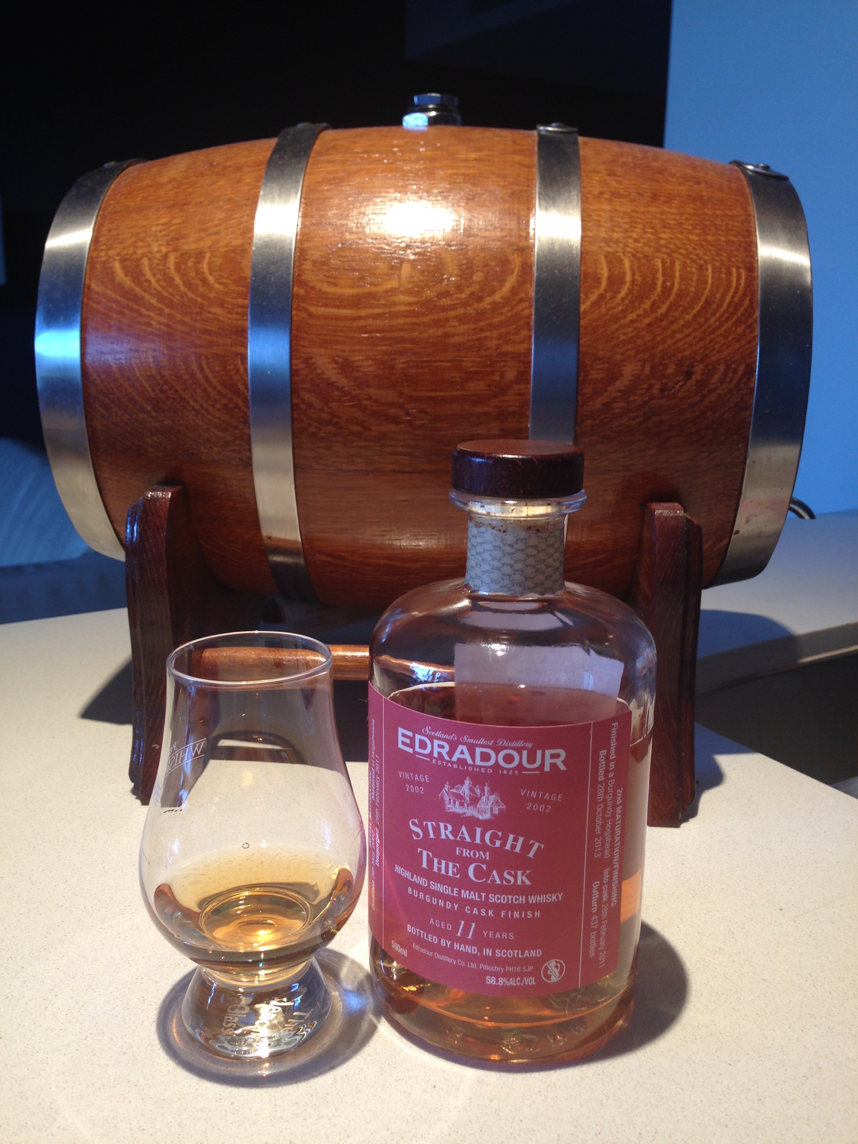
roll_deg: -1.2
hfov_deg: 42.9
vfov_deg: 55.4
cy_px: 572
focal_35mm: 33
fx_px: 1091
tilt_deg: -13.3
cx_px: 429
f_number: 2.4
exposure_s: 1/24
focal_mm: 4.12
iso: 50
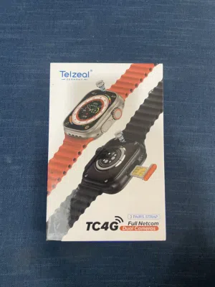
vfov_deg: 67.3
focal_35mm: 26
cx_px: 108
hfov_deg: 53.1
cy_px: 144
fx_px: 215
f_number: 1.6
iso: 320
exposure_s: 1/50
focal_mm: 4.2
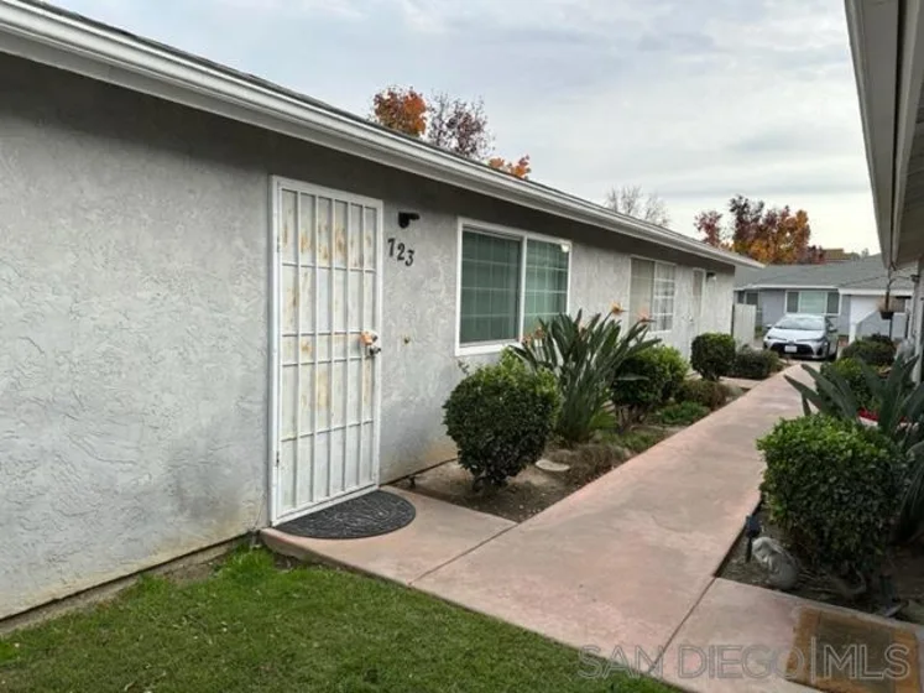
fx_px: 641
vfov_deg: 56.8
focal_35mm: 24
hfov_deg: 71.6
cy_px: 346
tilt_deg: -5.2
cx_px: 462
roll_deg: -1.8
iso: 80
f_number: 1.78
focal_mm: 6.86
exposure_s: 1/2591
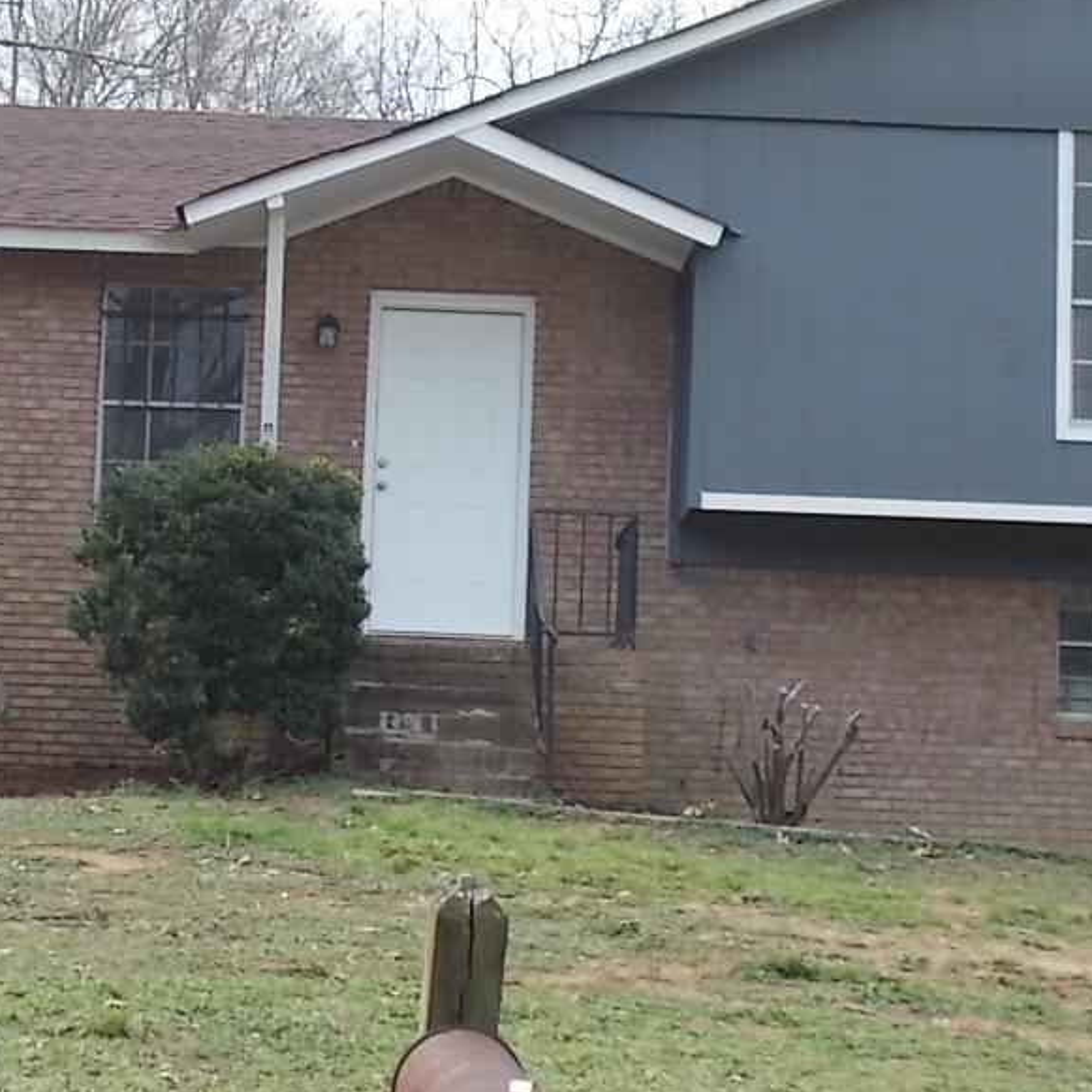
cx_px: 410
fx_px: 3391
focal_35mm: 95
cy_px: 543
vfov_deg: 18.3
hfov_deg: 18.3
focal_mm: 6.9
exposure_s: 1/250
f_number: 3.9
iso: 80
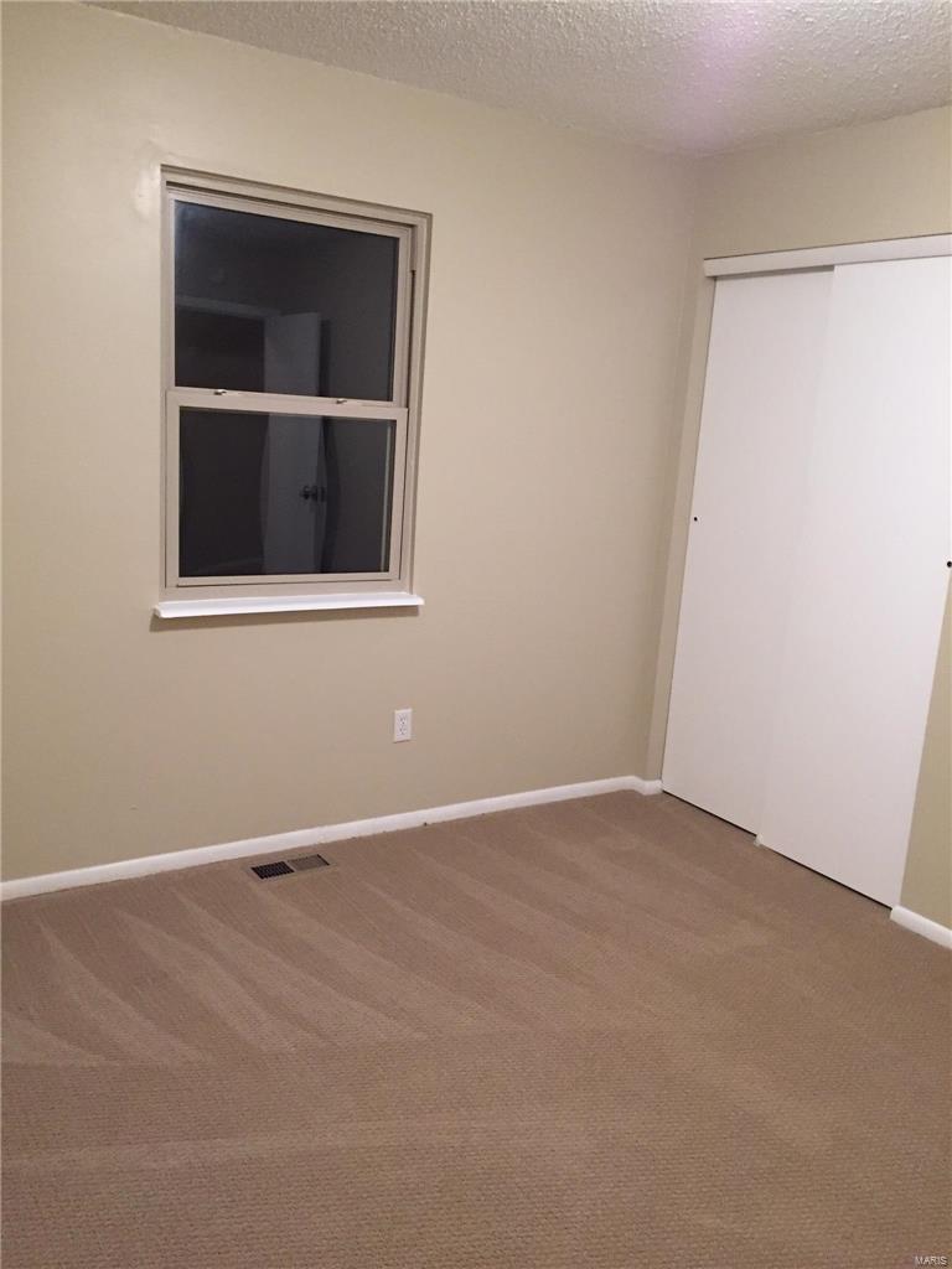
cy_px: 634
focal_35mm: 29
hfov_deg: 48.2
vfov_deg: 61.7
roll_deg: -3.9
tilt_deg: -12.6
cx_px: 476
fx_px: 1063
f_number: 2.2
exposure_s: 1/20
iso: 250
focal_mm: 4.15
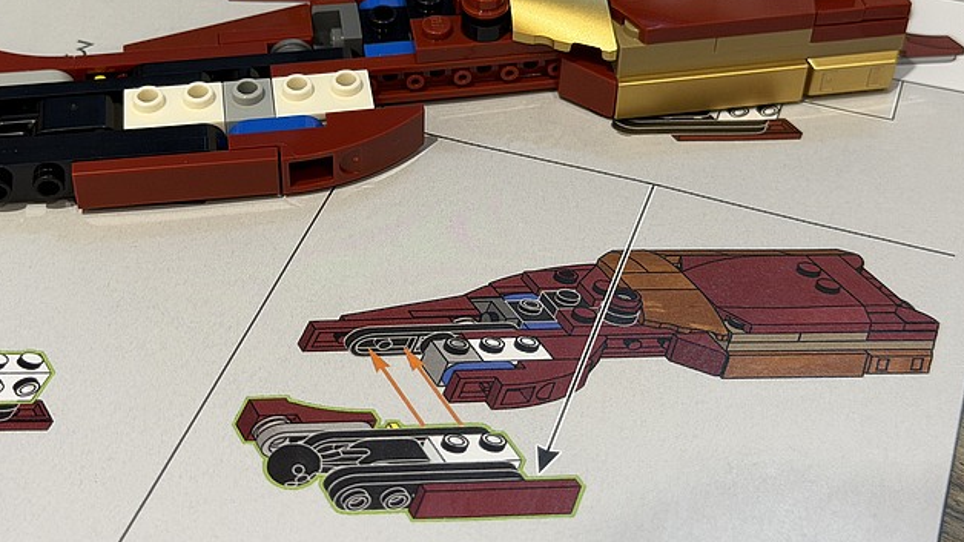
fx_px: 1661
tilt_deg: -41.0
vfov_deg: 18.4
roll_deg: +1.8
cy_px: 134
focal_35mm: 65
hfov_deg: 32.3
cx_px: 395
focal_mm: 6.76
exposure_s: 1/60
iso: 200
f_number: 1.78
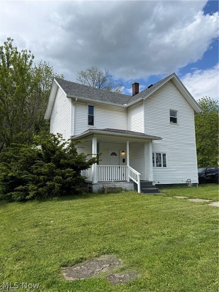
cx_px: 110
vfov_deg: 71.6
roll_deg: +0.0
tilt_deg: +8.5
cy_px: 146
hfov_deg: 56.8
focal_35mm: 24
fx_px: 202
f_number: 1.78
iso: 80
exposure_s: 1/4673
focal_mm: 6.76
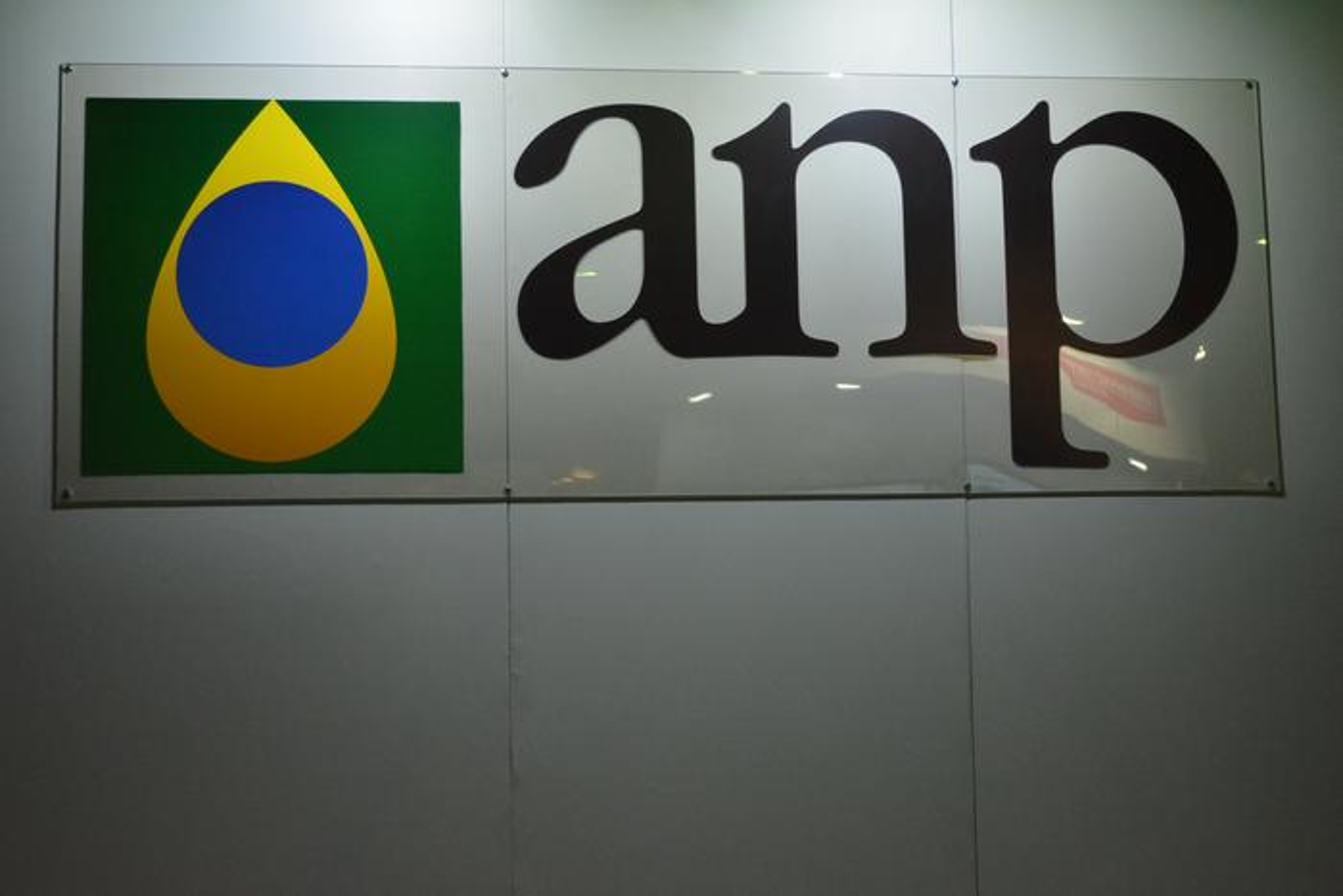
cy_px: 448
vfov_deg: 25.8
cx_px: 672
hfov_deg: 37.8
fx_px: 1959
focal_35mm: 52
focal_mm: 35
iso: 1600
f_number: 5
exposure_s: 1/500
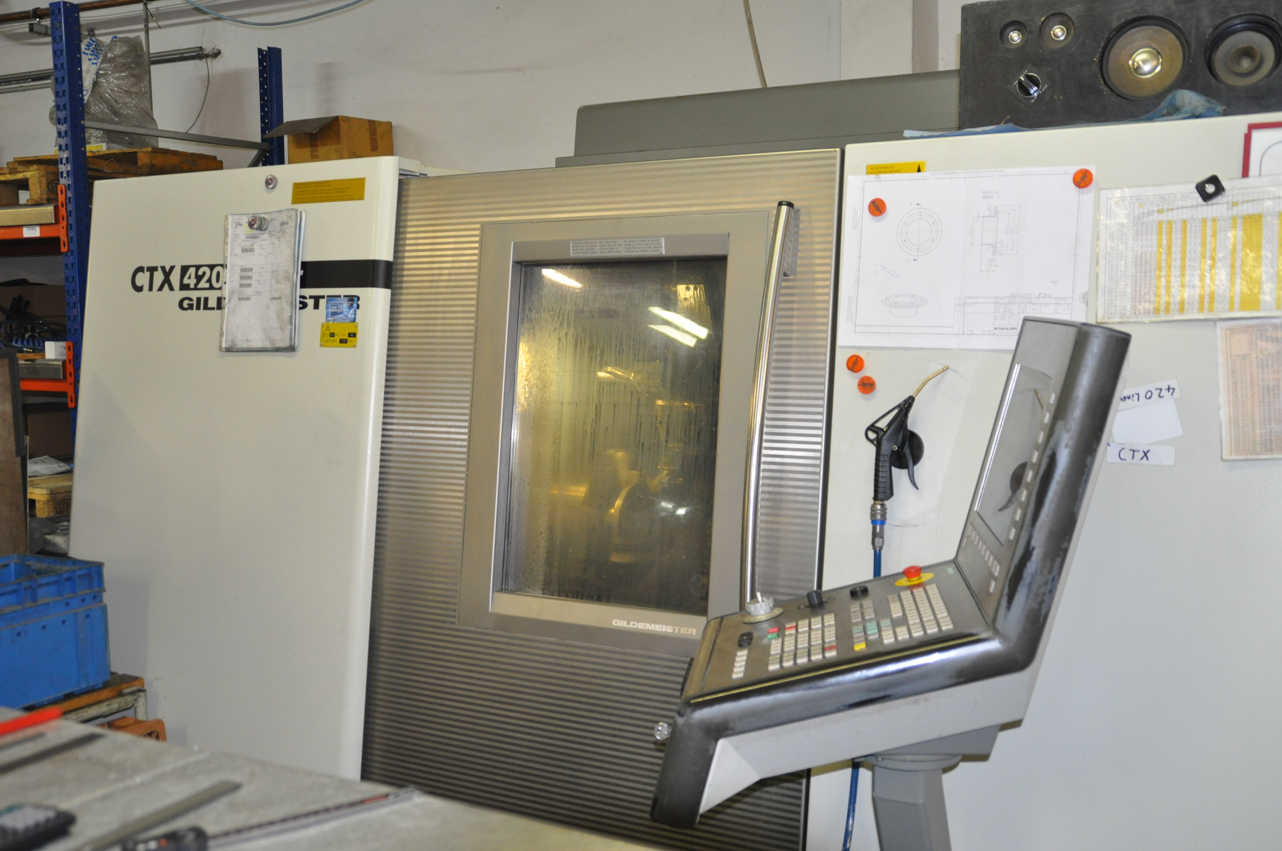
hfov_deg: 51.3
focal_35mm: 38
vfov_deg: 35.4
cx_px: 641
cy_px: 426
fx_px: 1334
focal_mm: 25
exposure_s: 1/60
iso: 800
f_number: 3.8
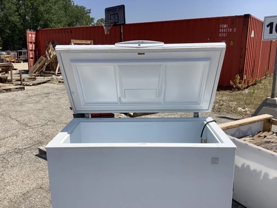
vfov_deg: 45.4
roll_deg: -0.9
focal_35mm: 31
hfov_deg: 58.4
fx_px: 248
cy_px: 104
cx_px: 138
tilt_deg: -9.6
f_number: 2.4
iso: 25
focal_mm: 3.3
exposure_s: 1/2262
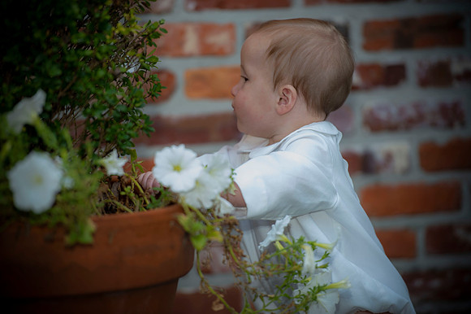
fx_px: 2615
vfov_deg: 6.9
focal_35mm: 200
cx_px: 236
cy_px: 157
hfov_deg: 10.3
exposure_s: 1/160
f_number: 2.8
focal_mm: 200
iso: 50
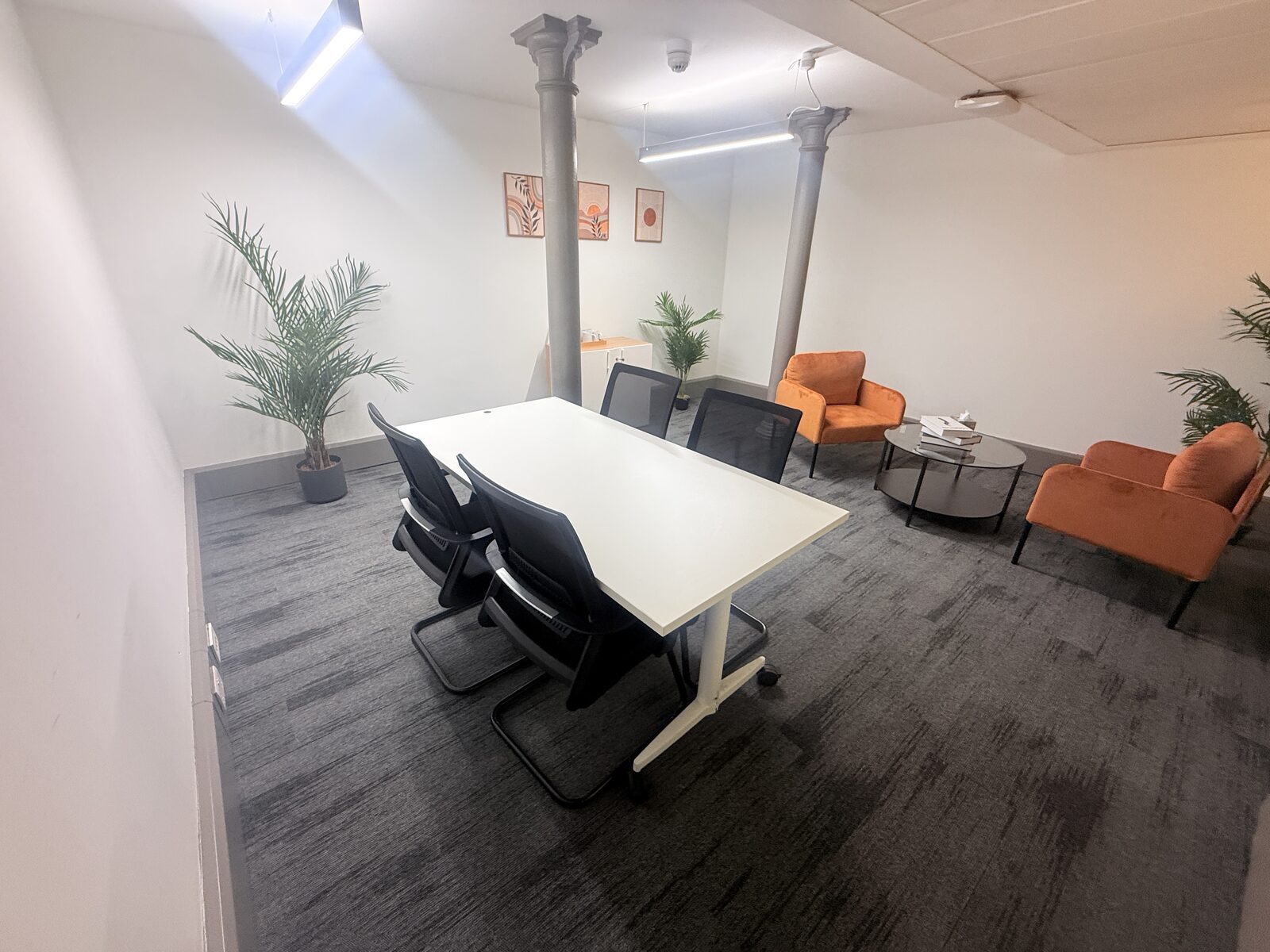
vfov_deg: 85.7
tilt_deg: -24.5
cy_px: 476
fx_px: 514
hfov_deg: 102.1
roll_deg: -2.1
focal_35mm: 14
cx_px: 635
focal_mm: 2.22
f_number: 2.2
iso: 125
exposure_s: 1/100
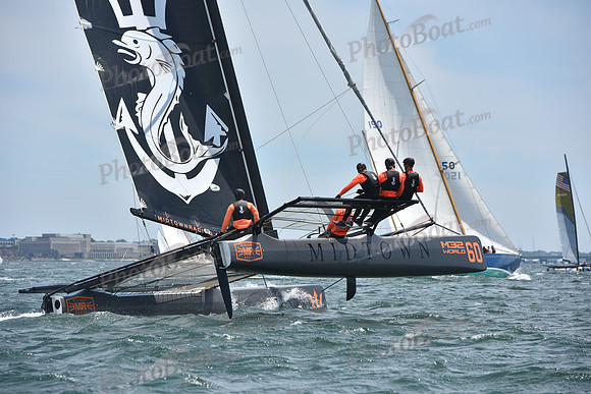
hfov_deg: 11.1
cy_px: 197
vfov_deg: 7.4
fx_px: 3038
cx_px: 296
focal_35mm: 185
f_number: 7.1
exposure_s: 1/1250
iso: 250
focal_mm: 185
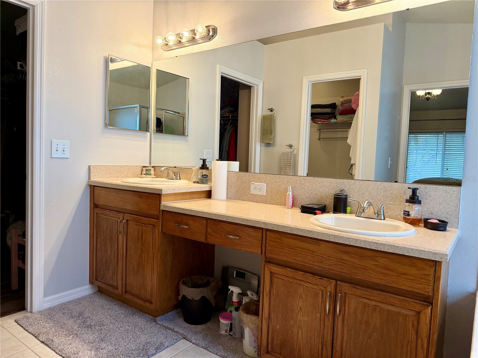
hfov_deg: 71.6
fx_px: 331
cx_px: 239
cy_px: 179
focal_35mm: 24
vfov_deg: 56.8
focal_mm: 6.76
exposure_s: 1/120
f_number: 1.78
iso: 200
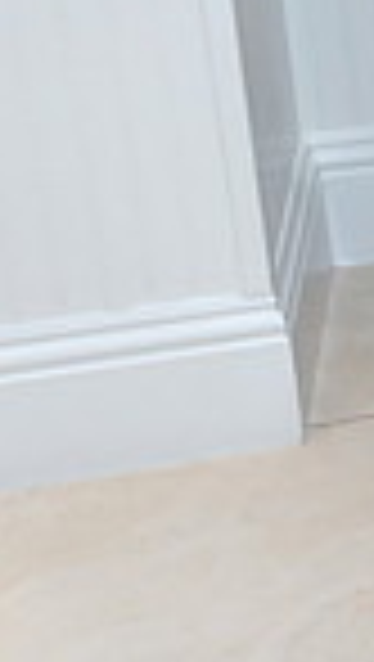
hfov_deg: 8.7
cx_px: 1302
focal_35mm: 99
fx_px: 1740
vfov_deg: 20.2
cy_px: -124
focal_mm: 24
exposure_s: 1/60
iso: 2500
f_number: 9
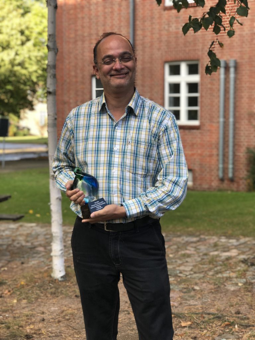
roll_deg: +0.0
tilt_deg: -5.8
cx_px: 128
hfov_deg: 25.7
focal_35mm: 57
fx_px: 560
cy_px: 170
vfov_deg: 33.8
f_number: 2.8
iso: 25
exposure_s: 1/120
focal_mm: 6.6
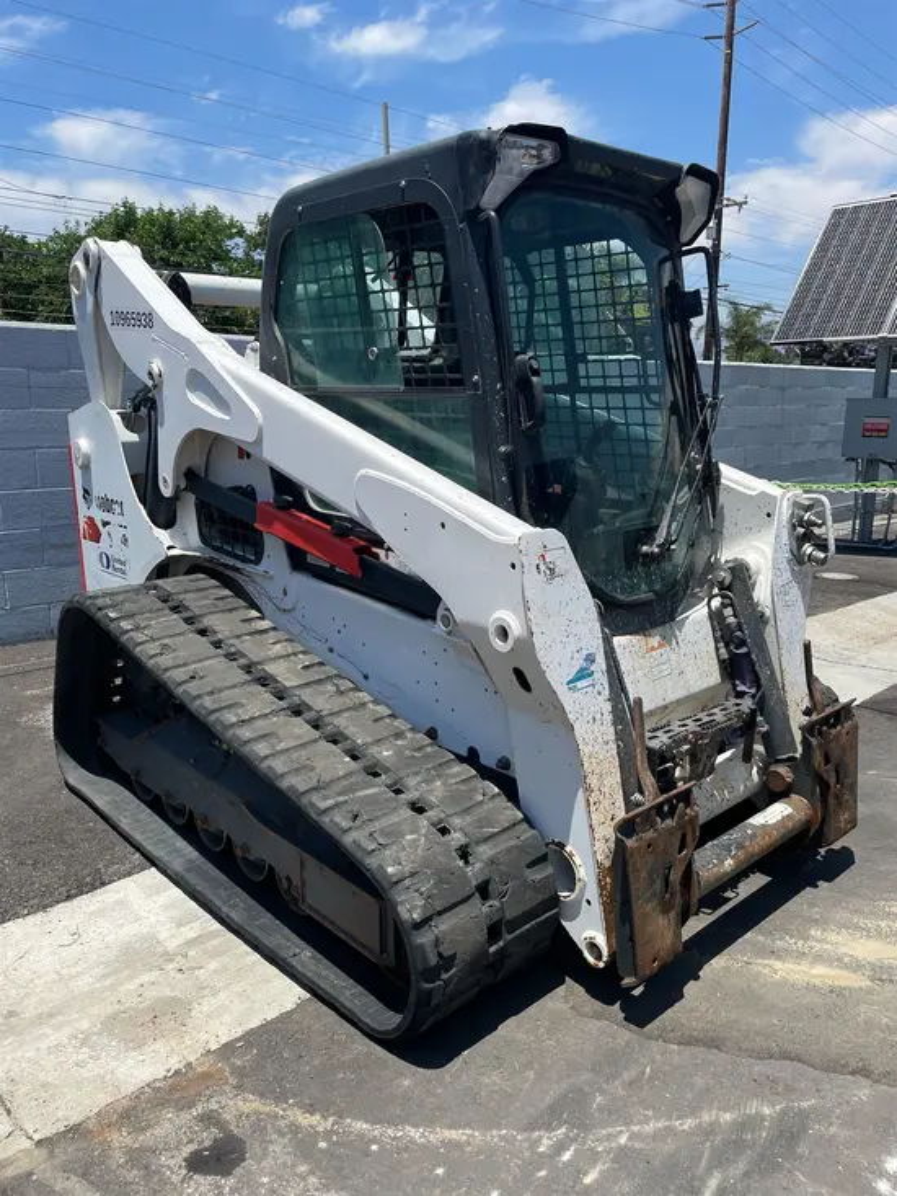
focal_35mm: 26
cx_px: 448
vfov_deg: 67.3
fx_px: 898
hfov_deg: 53.1
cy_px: 598
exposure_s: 1/4464
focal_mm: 4.2
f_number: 1.6
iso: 50
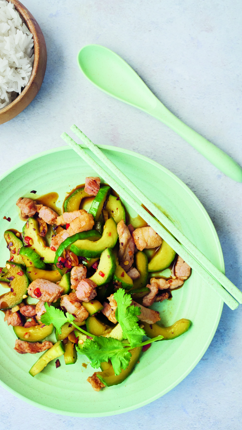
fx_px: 605
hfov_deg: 22.6
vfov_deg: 39.2
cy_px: 216
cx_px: 97
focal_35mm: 53
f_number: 9
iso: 640
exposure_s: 1/50
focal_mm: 50
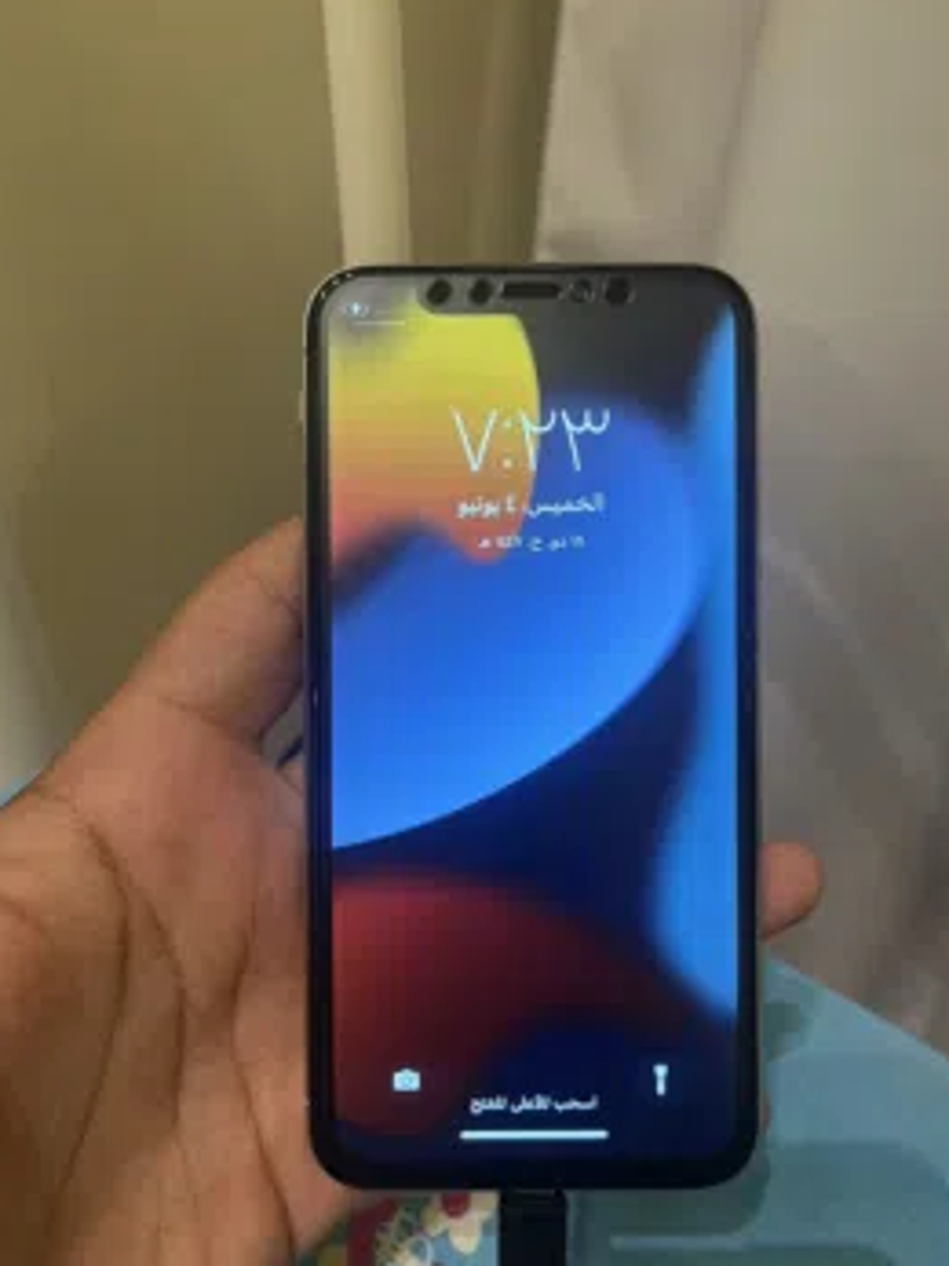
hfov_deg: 46.8
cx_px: 500
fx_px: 1097
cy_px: 653
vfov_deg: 60.0
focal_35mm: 30
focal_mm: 5.1
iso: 250
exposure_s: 1/50
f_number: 1.6
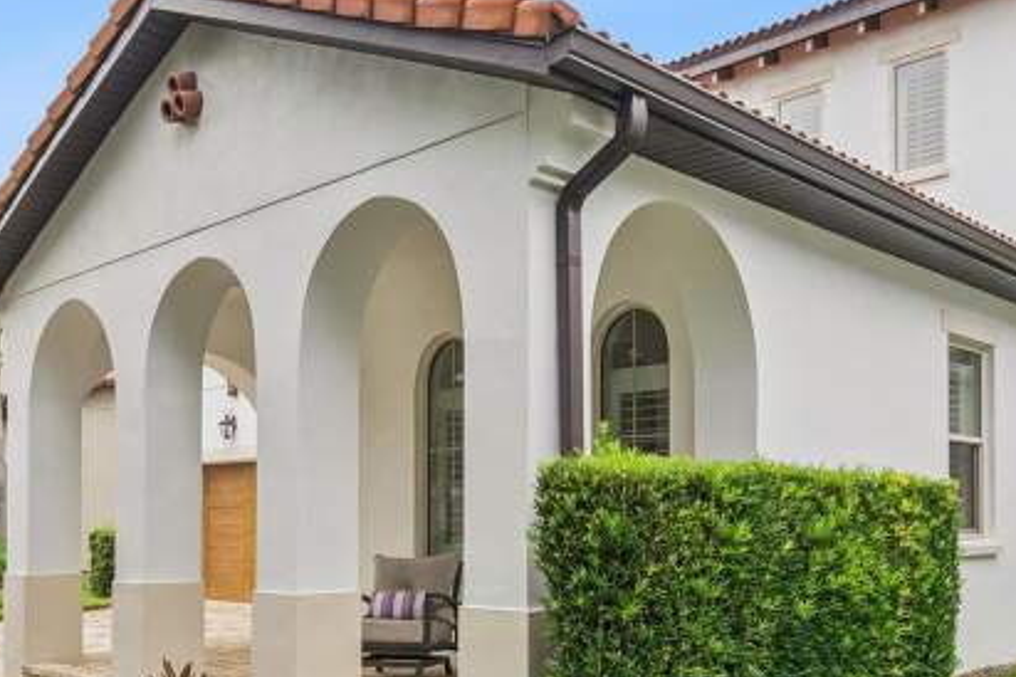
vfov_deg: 35.4
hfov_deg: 51.9
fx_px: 1044
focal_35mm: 37
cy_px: 473
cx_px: 514
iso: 400
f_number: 9
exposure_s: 1/100
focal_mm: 19
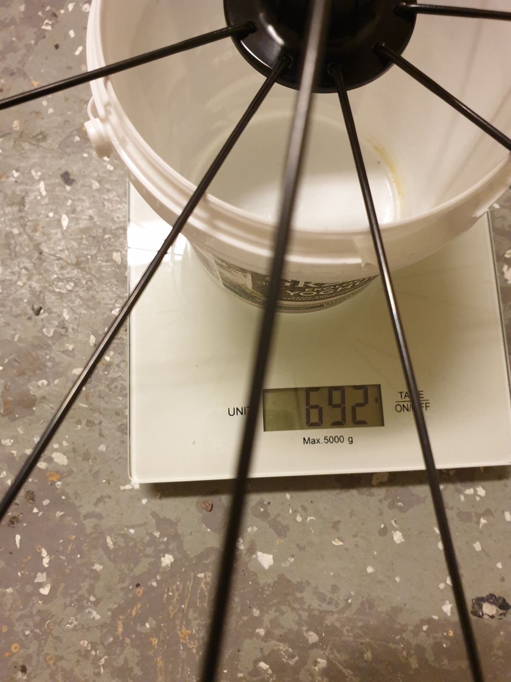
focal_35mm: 26
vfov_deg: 67.3
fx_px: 512
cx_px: 256
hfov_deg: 53.1
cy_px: 341
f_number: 2.4
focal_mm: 4.3
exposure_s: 1/20
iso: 320
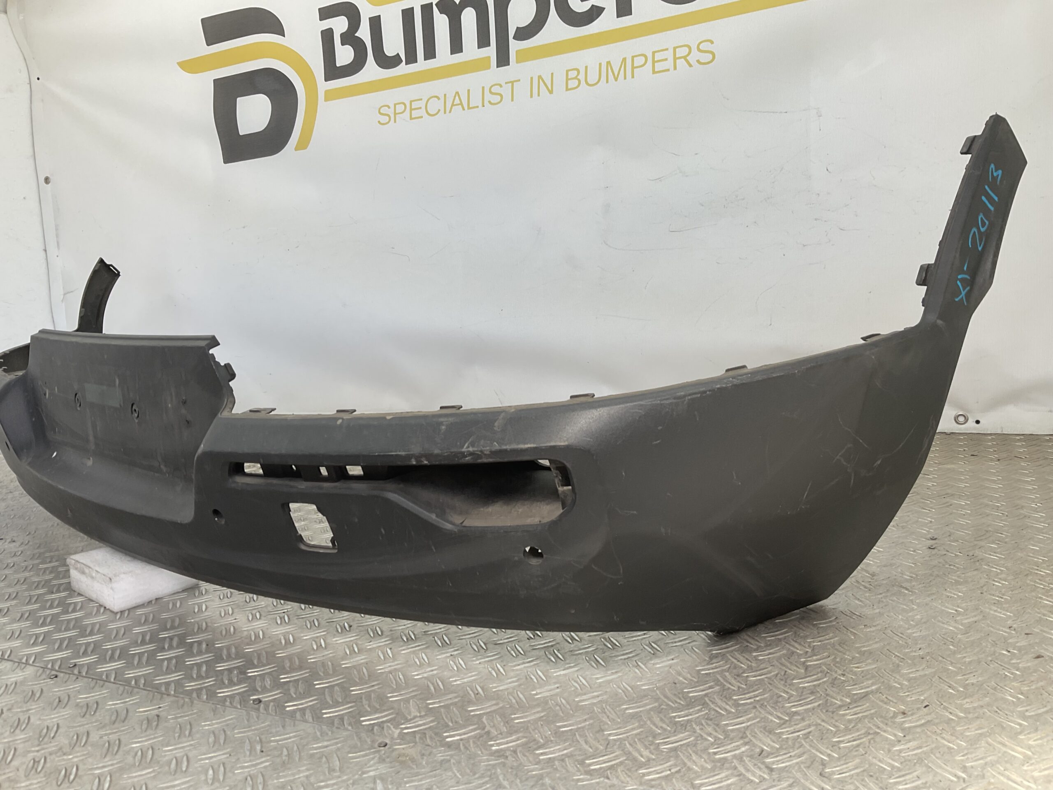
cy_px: 395
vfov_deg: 48.2
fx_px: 882
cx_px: 526
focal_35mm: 29
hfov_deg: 61.7
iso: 16
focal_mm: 3
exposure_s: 1/164
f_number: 1.8
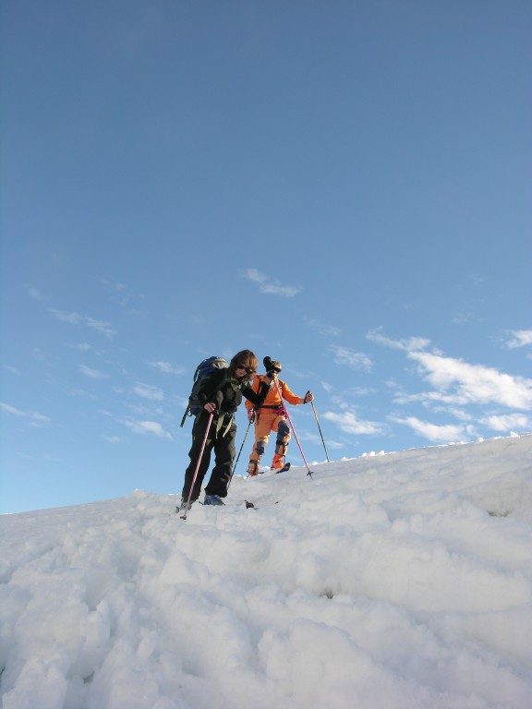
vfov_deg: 52.6
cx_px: 266
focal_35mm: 35
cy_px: 354
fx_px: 717
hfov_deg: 40.7
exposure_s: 1/180
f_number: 5.6
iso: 50
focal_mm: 8.9
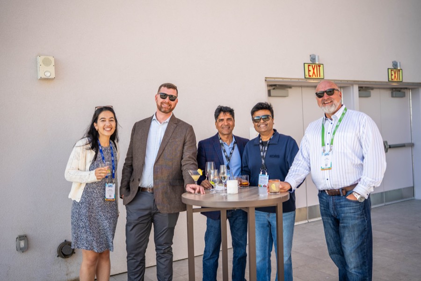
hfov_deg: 54.4
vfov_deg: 37.9
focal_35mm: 35
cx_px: 210
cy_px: 140
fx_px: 409
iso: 100
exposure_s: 1/800
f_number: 2
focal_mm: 35
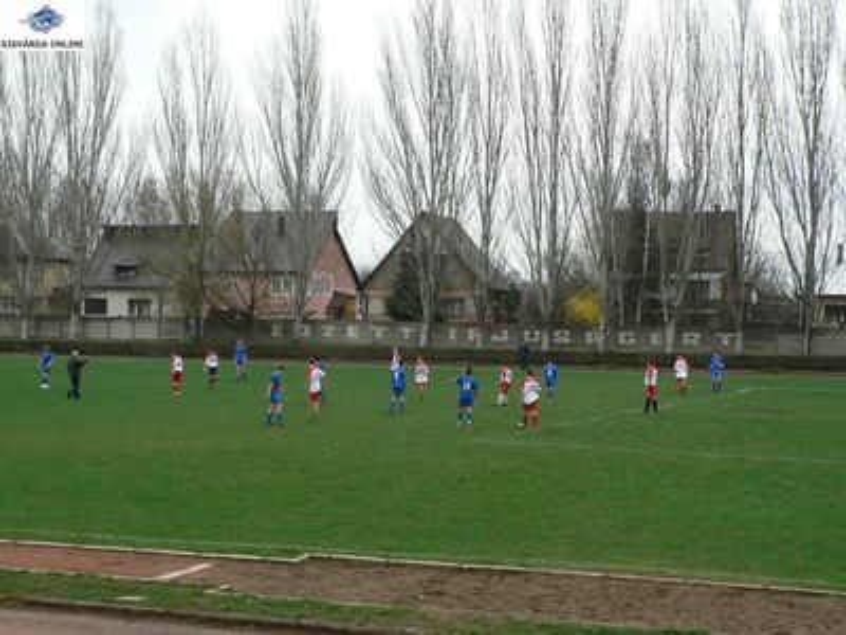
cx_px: 423
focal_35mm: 62
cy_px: 318
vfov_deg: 23.7
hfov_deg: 31.2
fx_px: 1515
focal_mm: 10.7
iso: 64
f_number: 3.2
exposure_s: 1/125
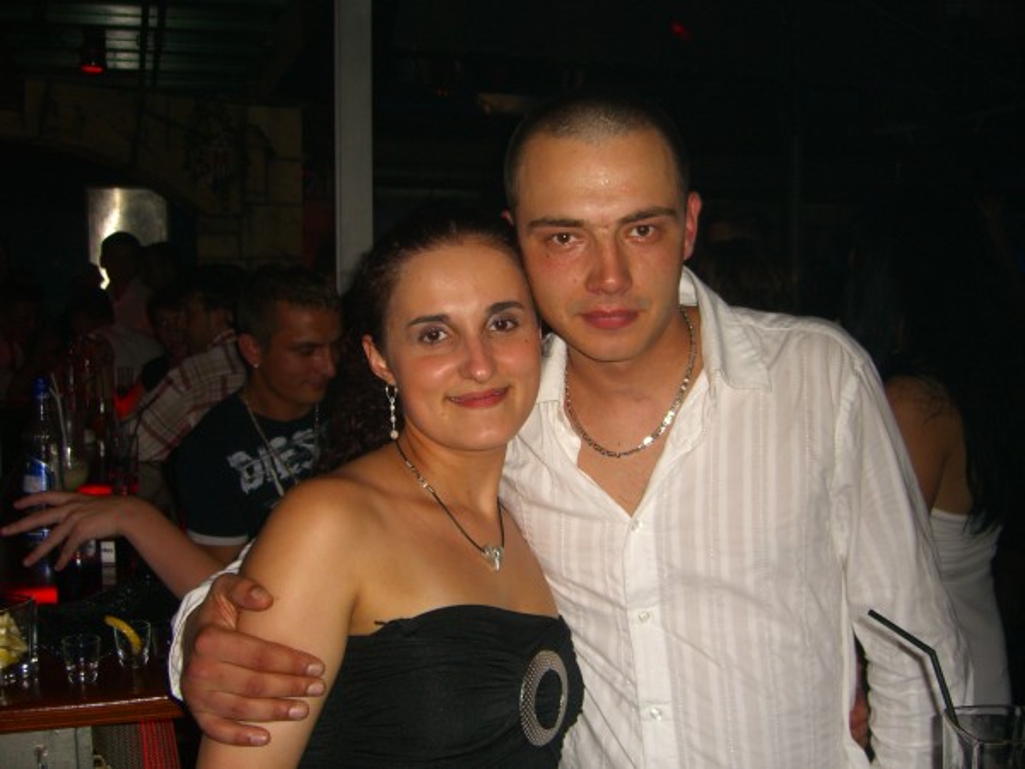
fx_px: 1125
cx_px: 512
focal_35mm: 38
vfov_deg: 37.7
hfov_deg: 49.0
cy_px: 384
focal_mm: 7.9
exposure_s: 1/60
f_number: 2.8
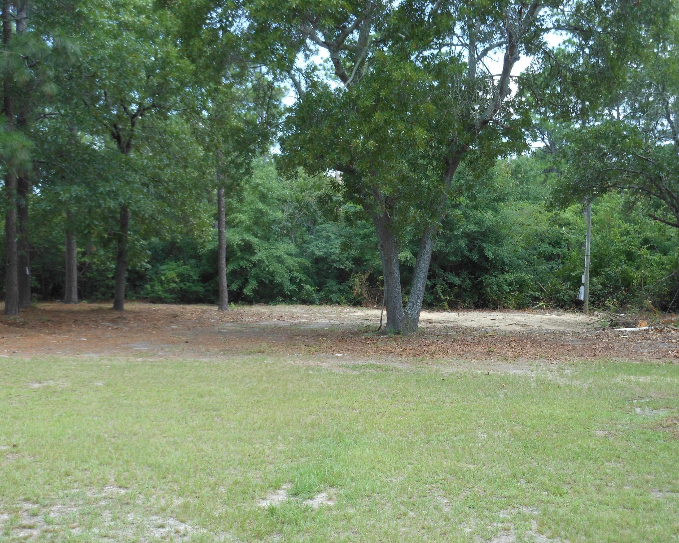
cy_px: 271
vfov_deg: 32.1
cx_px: 346
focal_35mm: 47
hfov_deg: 39.5
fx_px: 945
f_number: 4.6
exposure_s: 1/80
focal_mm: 8.1
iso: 80
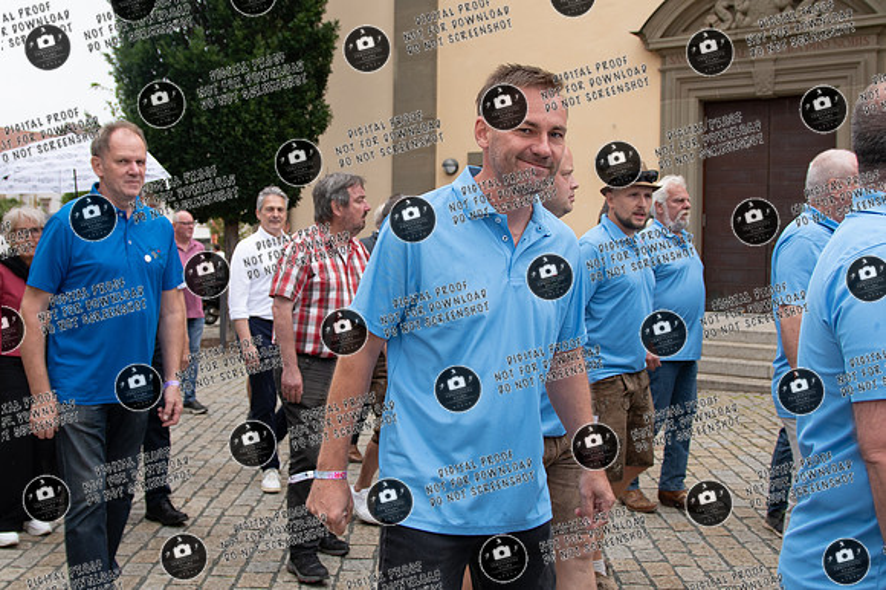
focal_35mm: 35
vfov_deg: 37.4
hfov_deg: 53.8
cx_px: 399
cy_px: 279
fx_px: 871
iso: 140
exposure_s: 1/400
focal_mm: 17
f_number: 3.5
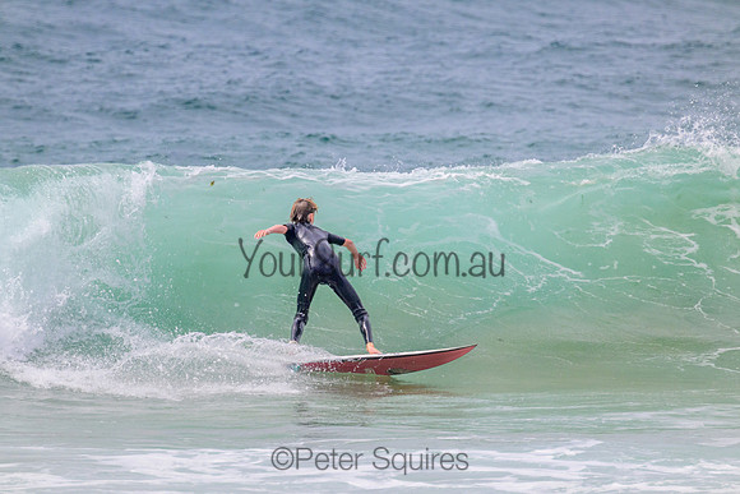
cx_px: 370
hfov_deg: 2.6
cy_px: 247
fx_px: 16448
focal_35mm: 800
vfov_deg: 1.7
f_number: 11
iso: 800
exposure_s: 1/2000
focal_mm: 800
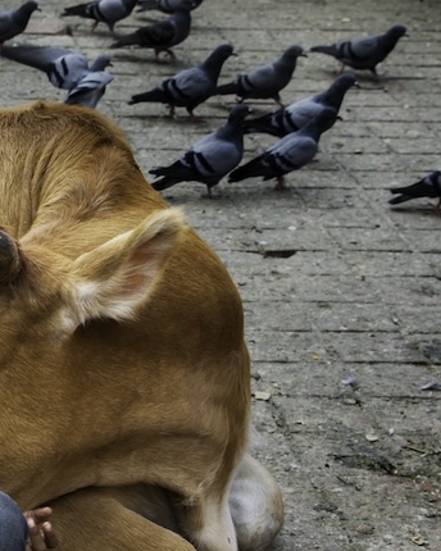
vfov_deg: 15.4
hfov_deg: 11.8
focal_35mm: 125
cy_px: 375
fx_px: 2039
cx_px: -212
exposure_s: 1/200
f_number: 5.6
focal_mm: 44
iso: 250
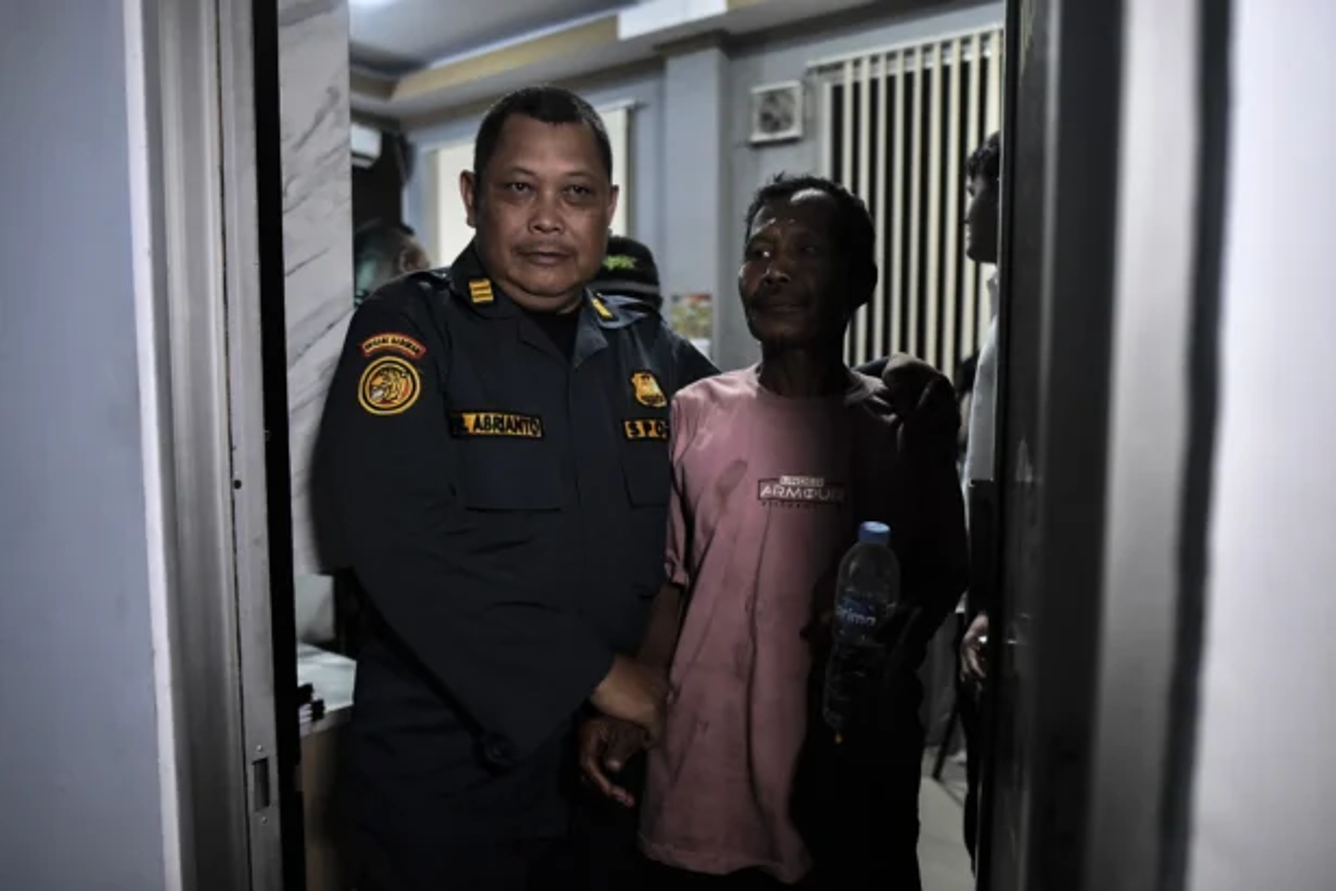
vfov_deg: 53.1
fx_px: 891
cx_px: 668
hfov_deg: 73.7
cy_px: 446
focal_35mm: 24
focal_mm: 24
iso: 8000
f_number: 1.8
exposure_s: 1/400
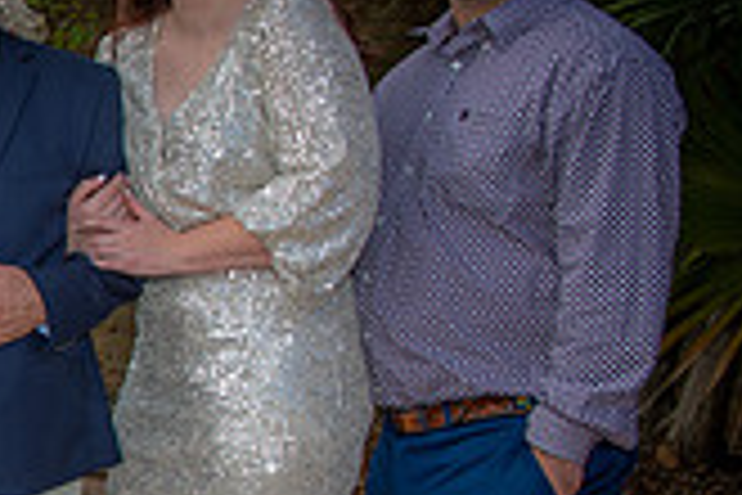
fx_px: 2102
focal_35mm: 102
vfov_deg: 13.3
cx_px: -540
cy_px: 428
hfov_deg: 17.0
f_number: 5.6
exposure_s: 1/160
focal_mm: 29
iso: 50
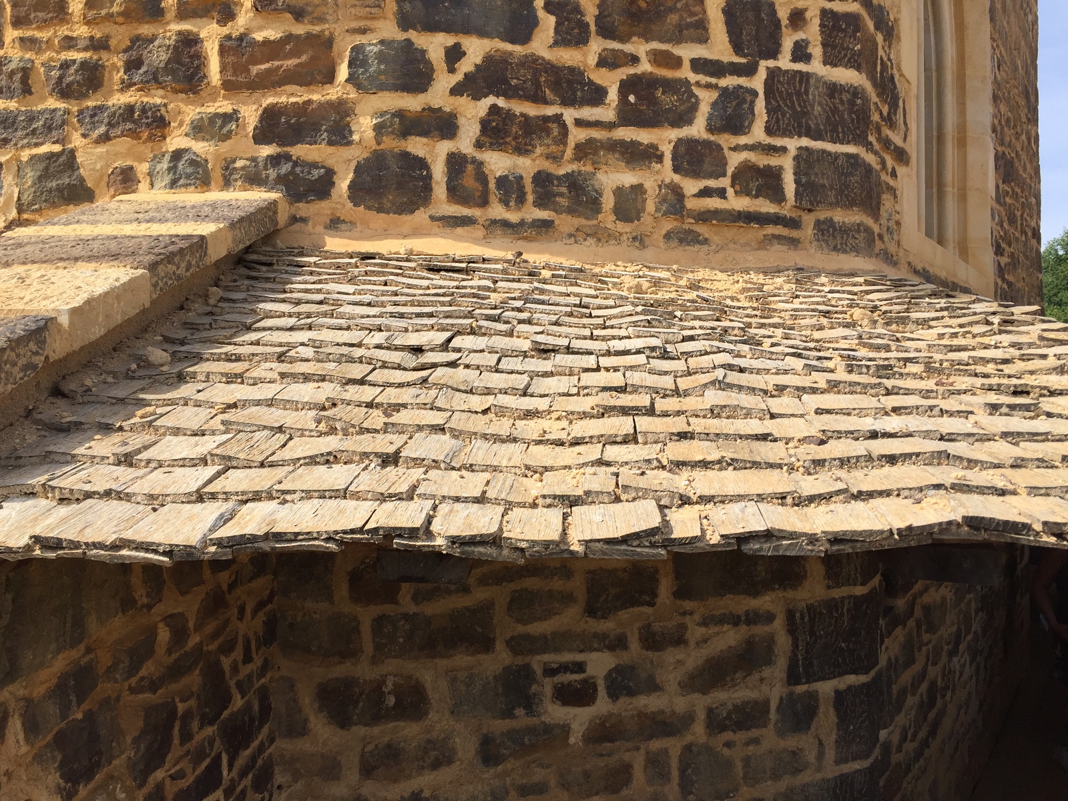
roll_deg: +0.0
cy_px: 400
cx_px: 534
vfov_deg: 48.2
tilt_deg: -0.5
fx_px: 895
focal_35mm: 29
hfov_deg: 61.7
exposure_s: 1/1582
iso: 32
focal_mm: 4.15
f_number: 2.2
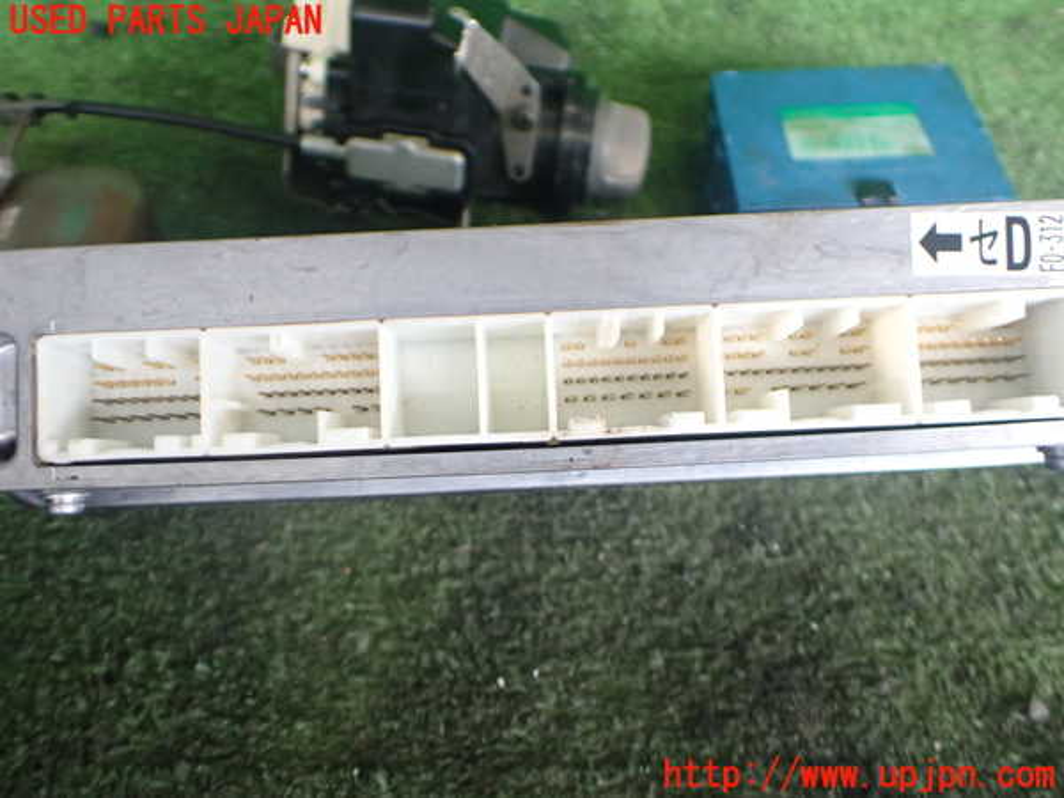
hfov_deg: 60.0
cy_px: 399
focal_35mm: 30
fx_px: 922
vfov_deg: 46.8
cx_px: 532
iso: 400
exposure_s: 1/125
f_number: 2.3
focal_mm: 5.4
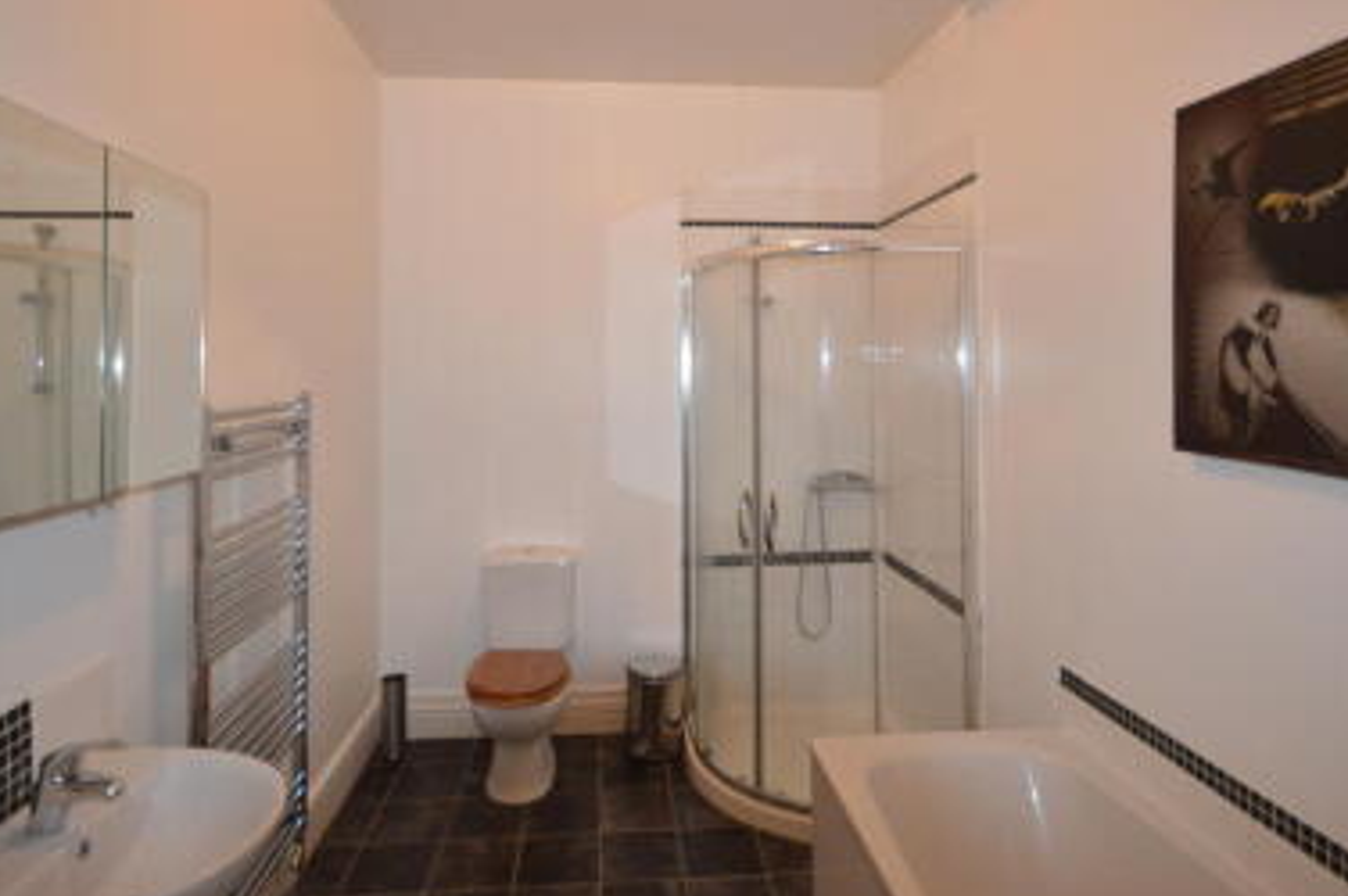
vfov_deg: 63.9
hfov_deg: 87.0
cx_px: 667
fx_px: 711
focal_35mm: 19
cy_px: 360
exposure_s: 1/60
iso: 1400
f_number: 4
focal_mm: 10
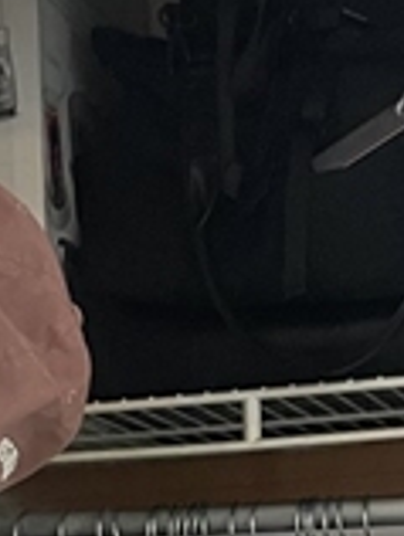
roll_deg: +2.3
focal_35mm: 126
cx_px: 268
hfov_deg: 11.8
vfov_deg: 13.9
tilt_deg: -5.6
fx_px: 1955
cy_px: 963
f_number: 1.6
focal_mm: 4.2
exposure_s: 1/60
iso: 400
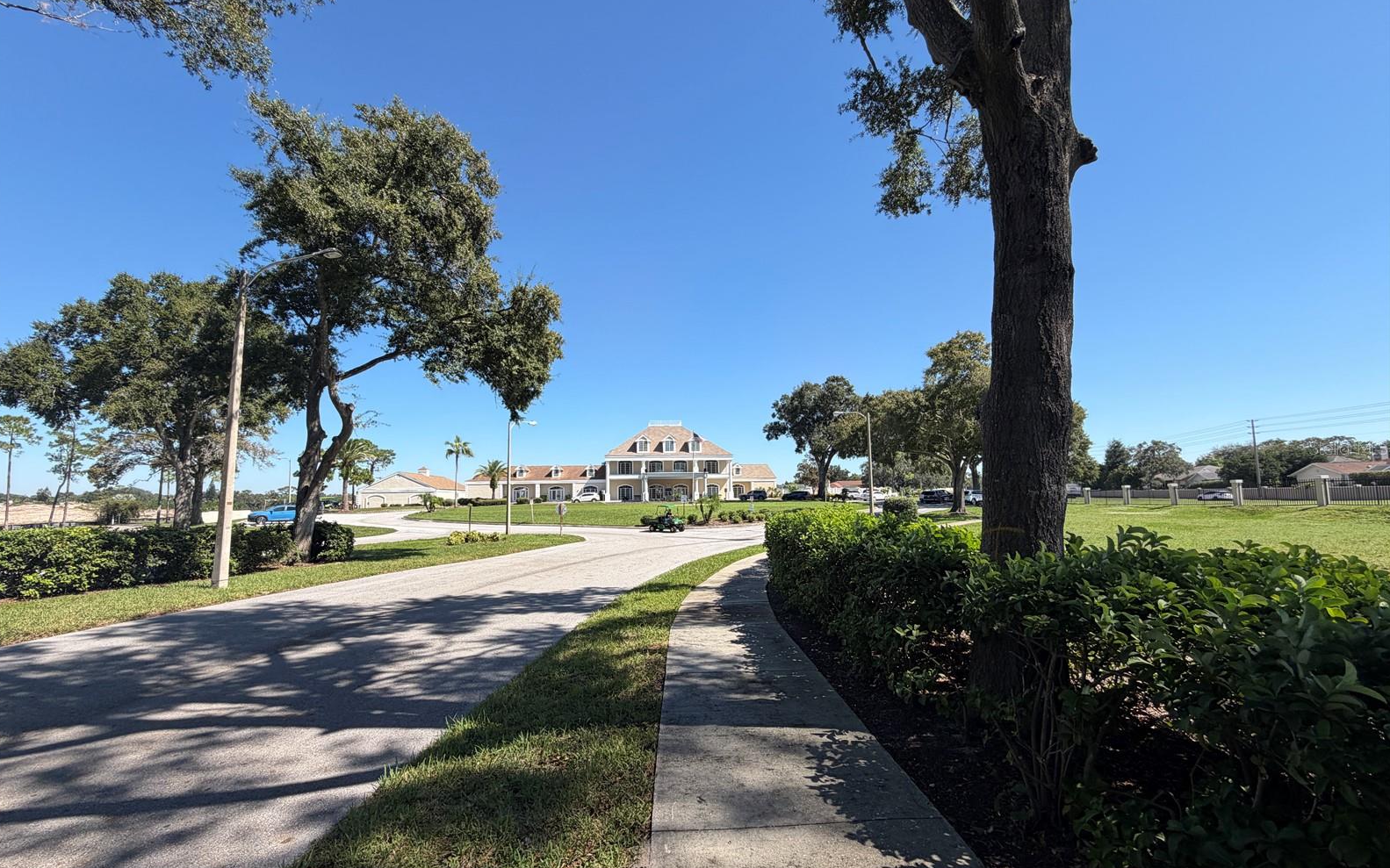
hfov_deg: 101.5
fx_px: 568
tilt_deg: +4.9
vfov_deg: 74.8
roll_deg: +0.7
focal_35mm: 15
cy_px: 448
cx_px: 689
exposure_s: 1/770
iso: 32
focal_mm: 2.22
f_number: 2.2
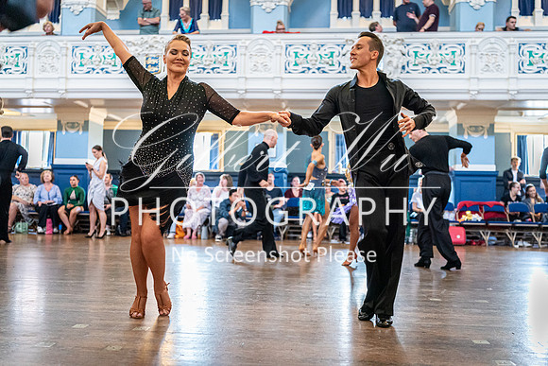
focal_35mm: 35
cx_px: 274
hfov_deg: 54.4
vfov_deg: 37.9
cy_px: 183
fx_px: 533
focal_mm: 35
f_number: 2
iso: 6400
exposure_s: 1/500
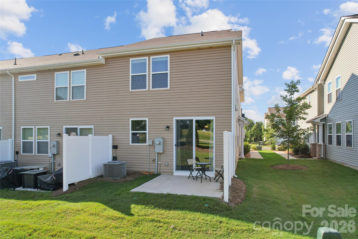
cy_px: 120
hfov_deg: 78.6
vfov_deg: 57.2
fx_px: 219
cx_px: 179
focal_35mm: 22
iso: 100
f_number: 2.8
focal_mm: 8.4
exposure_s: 1/160
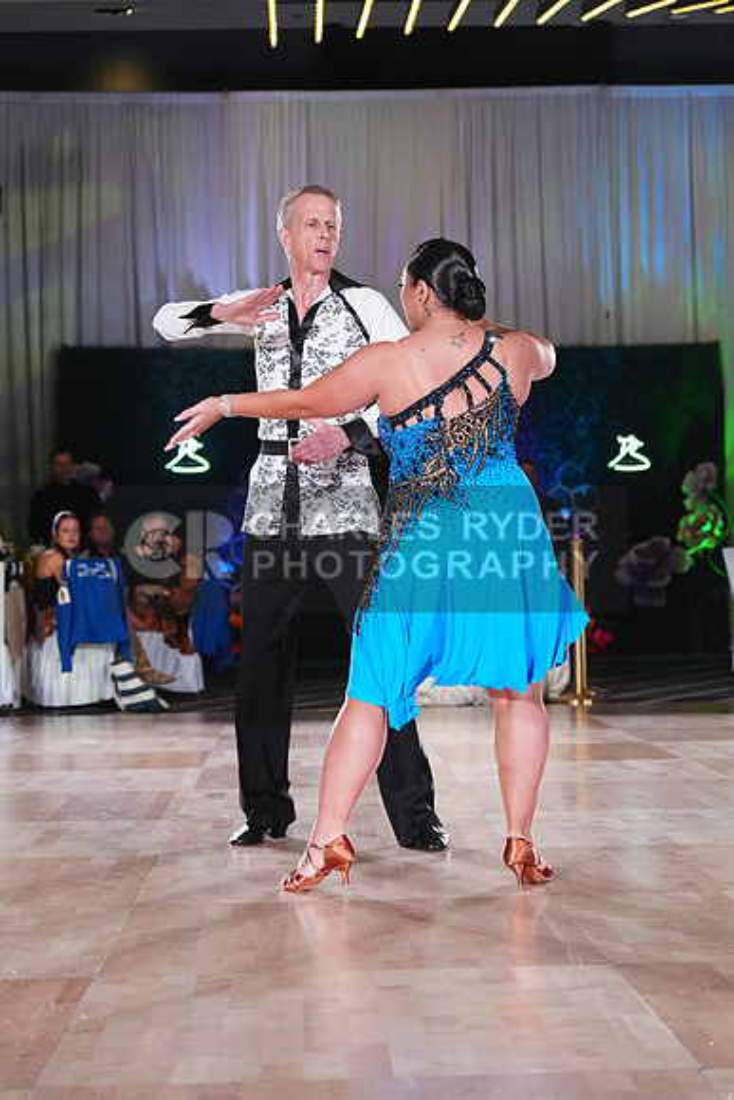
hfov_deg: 19.5
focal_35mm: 70
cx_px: 367
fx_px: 2139
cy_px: 550
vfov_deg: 28.8
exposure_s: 1/400
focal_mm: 70
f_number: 4
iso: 2500
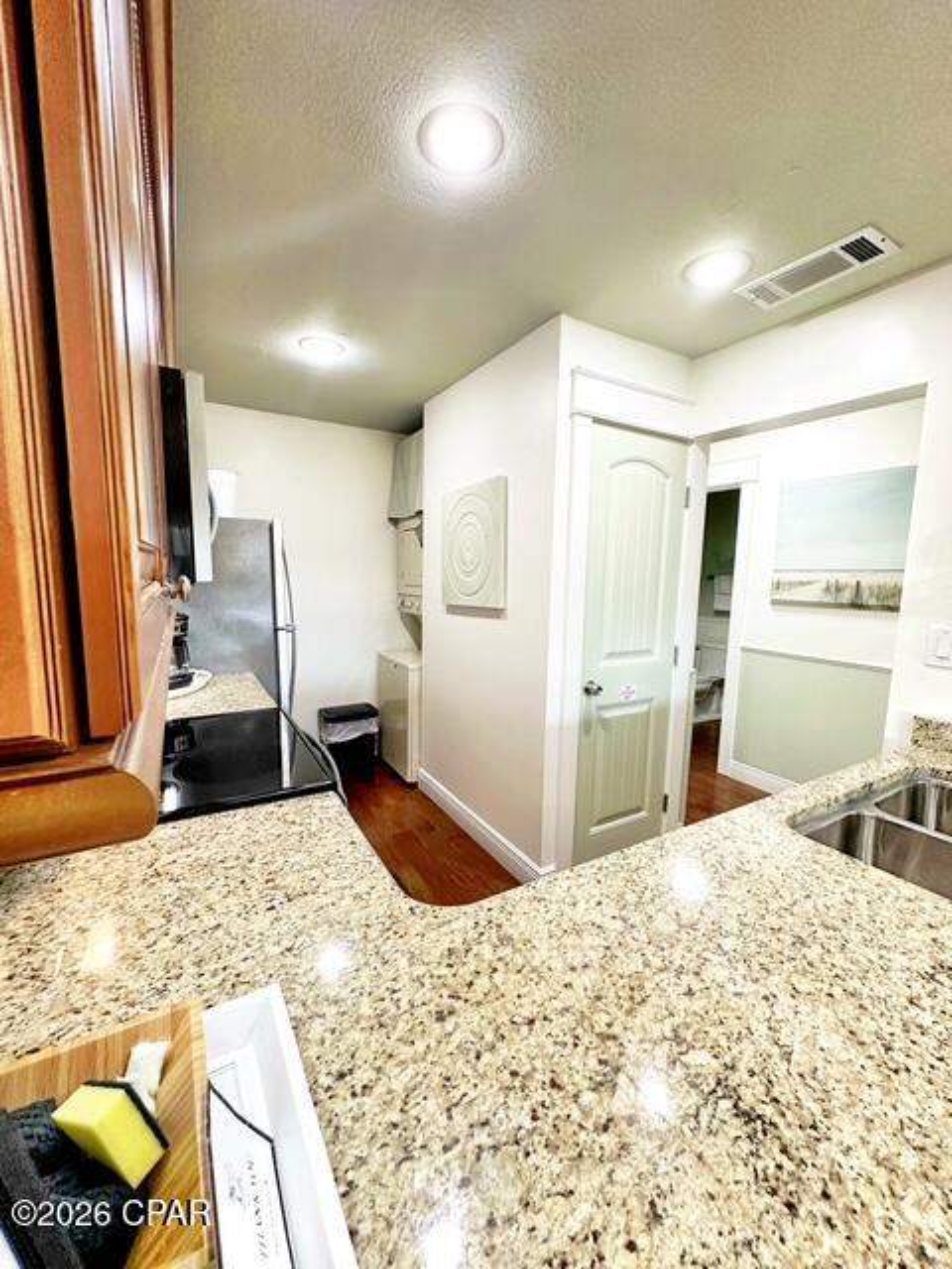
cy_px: 634
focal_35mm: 14
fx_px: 513
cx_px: 476
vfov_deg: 102.1
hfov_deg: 85.7
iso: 200
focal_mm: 2.22
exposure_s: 1/60
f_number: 2.2
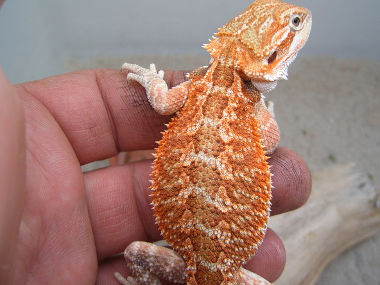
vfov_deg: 35.9
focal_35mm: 40
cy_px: 132
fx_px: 439
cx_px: 205
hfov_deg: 46.8
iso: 63
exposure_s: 1/90
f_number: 2.9
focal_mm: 6.2
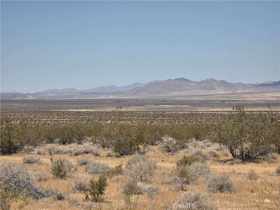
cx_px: 140
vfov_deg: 12.9
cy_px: 105
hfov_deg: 17.1
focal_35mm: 115
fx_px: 930
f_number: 3.4
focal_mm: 18.6
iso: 64
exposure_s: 1/2812
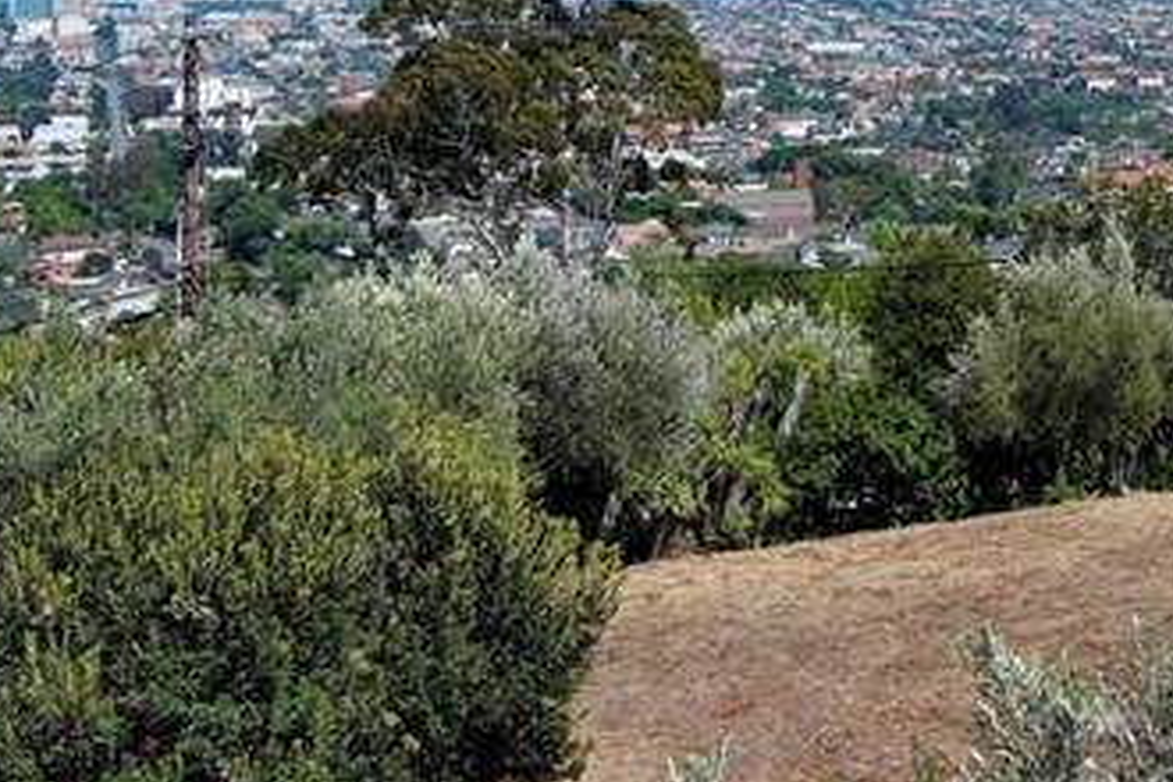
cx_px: 1425
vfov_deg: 14.4
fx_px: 2932
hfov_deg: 21.0
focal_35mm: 90
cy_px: -304
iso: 101
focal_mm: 10.57
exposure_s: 1/1587
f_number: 2.8
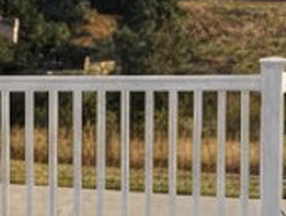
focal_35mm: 168
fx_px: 1391
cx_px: 52
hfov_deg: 11.7
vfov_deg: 8.8
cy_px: 249
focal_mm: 6.8
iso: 560
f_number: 1.68
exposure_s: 1/1312
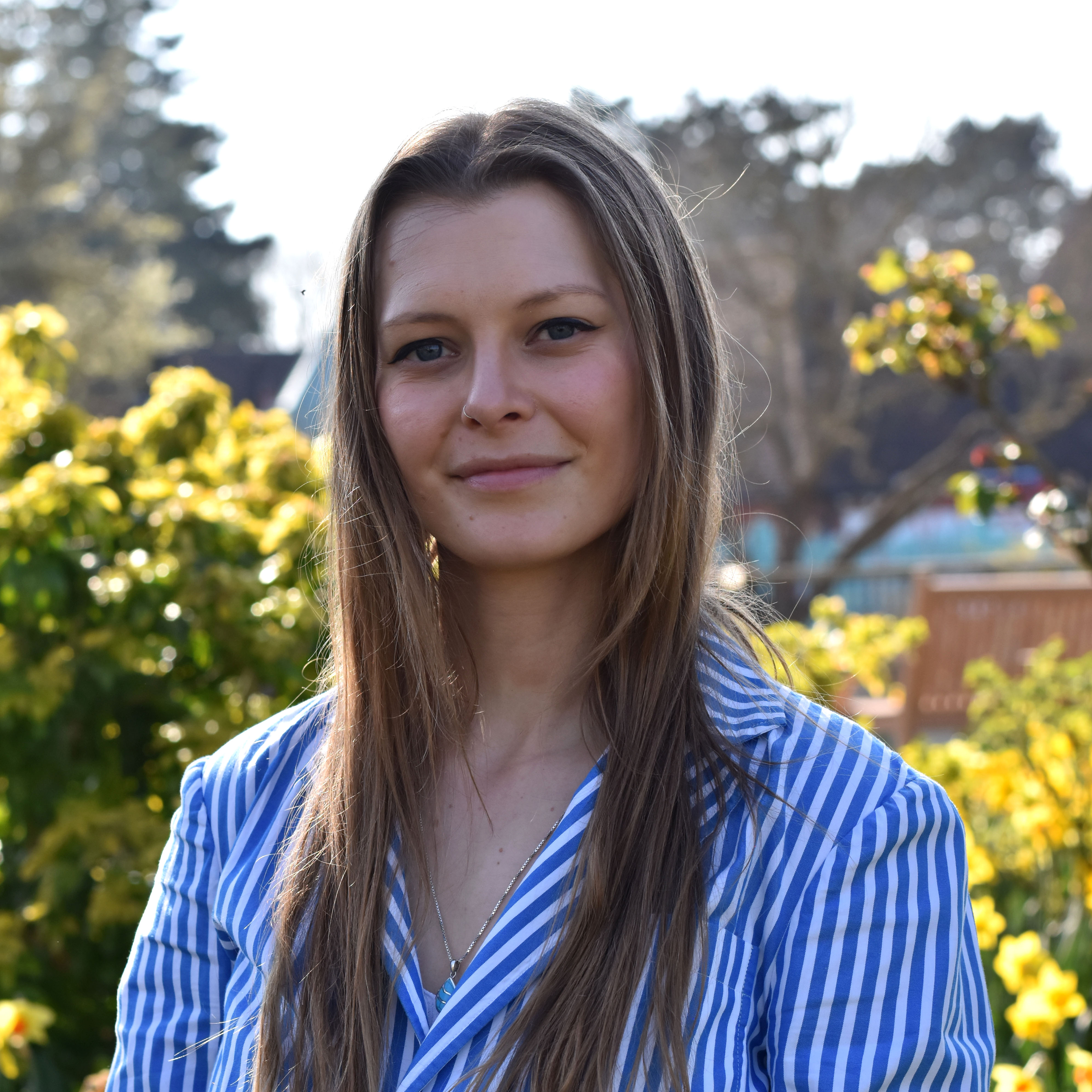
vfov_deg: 18.1
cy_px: 615
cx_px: 546
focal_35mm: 96
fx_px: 3426
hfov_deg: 18.1
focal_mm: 50
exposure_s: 1/1250
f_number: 5
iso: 400
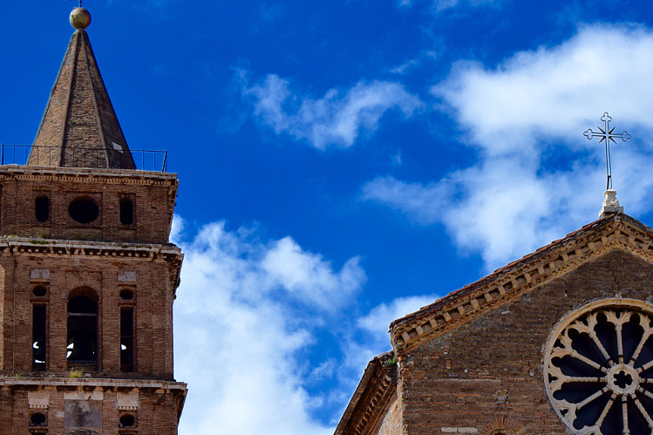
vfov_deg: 12.5
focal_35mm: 109
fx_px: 1977
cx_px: 348
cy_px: 385
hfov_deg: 18.8
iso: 200
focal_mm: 34
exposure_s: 1/400
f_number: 10
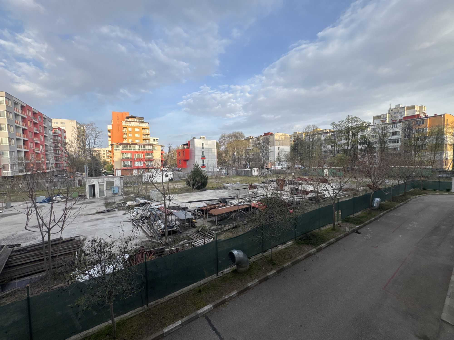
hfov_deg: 102.1
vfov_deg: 85.7
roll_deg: +1.0
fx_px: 184
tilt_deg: -2.8
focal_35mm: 14
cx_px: 227
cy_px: 170
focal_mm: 2.22
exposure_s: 1/505
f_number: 2.2
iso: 40
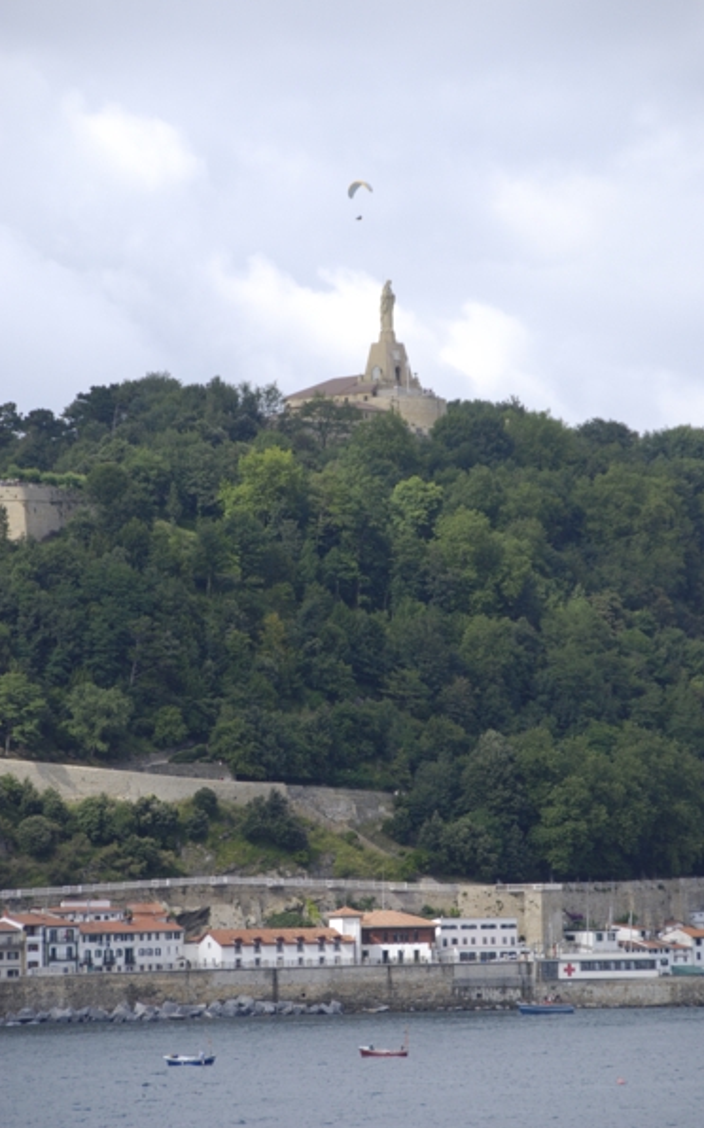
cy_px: 566
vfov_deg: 11.3
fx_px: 5685
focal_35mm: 185
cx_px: 369
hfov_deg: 7.1
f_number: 5.6
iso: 400
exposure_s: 1/1000
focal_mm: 120
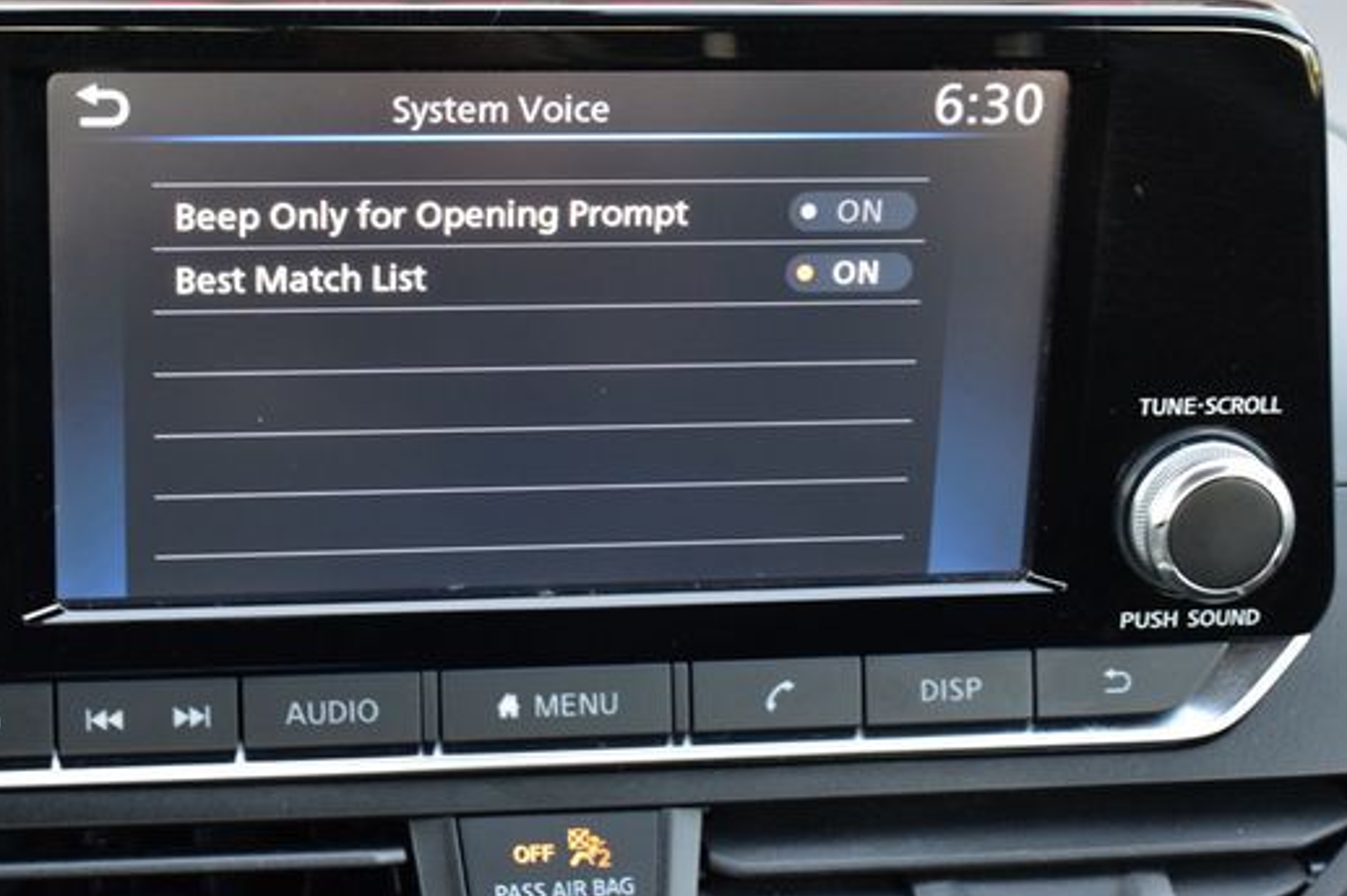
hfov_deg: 24.3
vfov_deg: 16.3
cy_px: 539
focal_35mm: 84
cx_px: 526
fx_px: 3127
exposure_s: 1/15
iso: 400
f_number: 6.3
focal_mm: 45
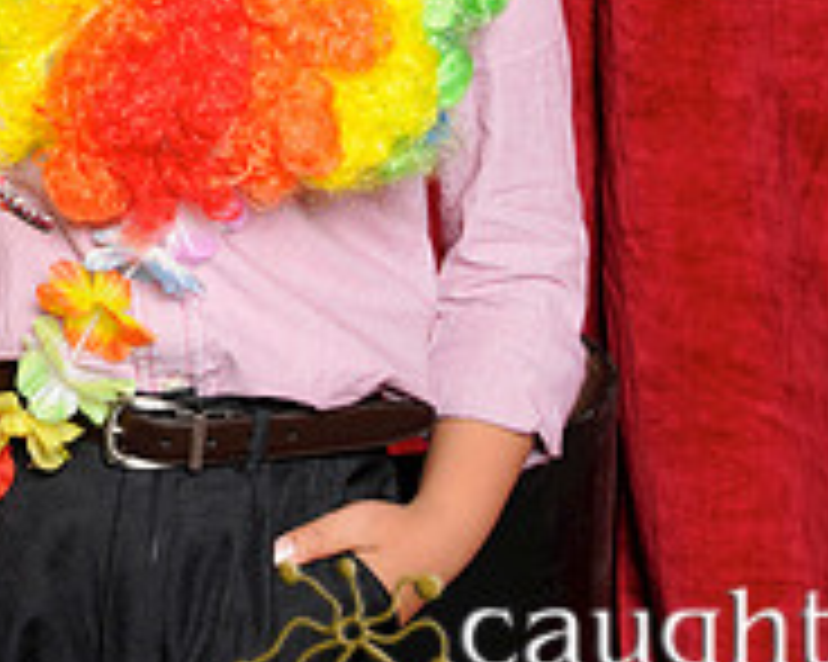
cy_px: -171
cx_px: 196
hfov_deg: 15.9
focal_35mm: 120
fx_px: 2943
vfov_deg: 12.5
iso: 400
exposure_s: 1/60
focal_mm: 35
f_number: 8
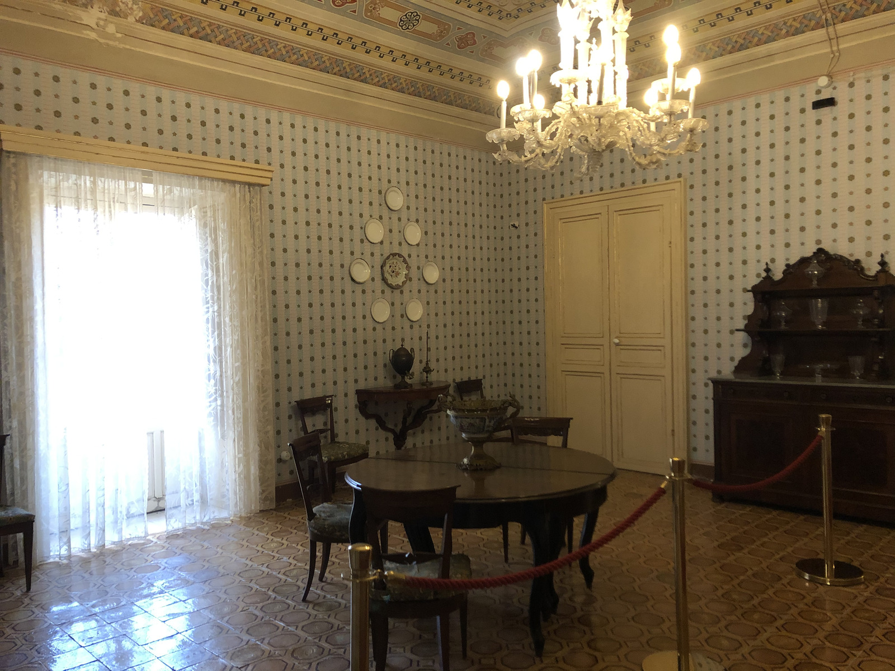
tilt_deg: -2.8
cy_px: 336
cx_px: 448
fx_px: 724
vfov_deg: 49.7
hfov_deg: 63.4
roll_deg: +2.0
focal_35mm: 28
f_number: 1.8
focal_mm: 4
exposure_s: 1/13
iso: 100
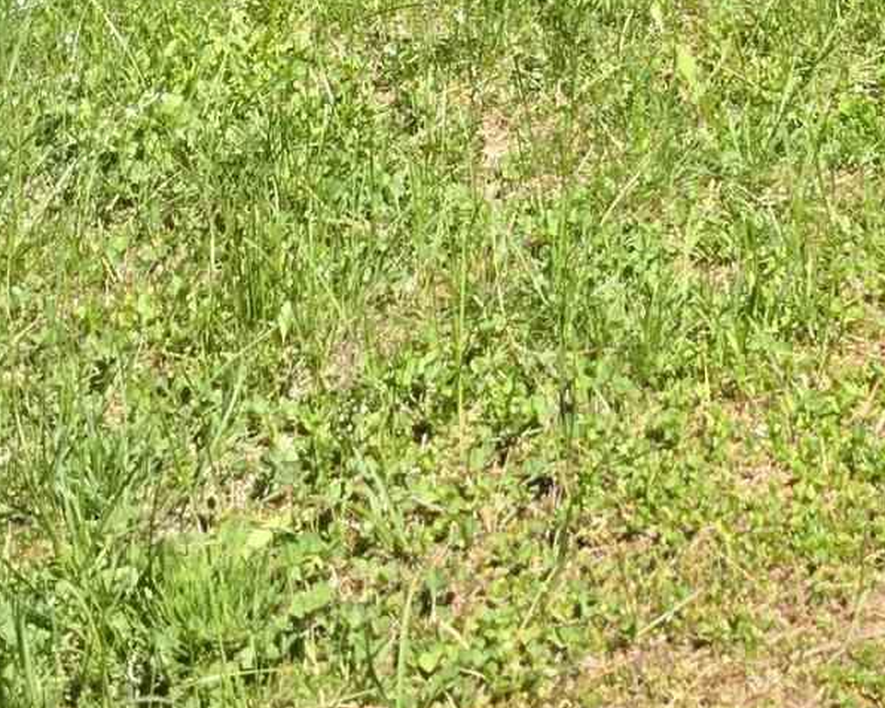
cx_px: 1078
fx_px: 3038
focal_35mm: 116
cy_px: -967
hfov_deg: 15.9
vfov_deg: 11.2
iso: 80
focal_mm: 6.3
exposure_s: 1/2116
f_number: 1.7
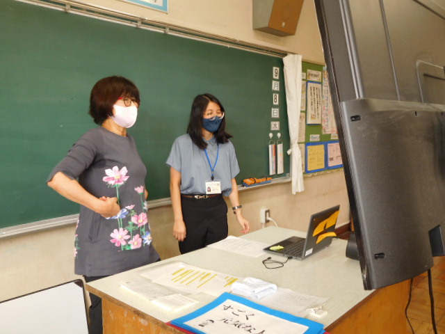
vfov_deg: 44.2
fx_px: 411
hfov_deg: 56.8
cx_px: 222
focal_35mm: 32
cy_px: 167
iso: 125
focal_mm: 5.7
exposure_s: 1/30
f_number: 3.6
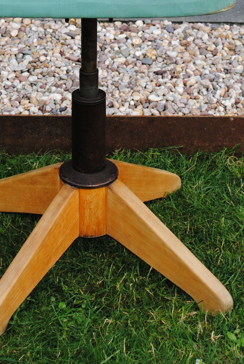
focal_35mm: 109
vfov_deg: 18.3
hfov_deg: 12.6
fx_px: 1103
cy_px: 18
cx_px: 102
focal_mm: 36
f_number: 5.6
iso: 125
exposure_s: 1/125
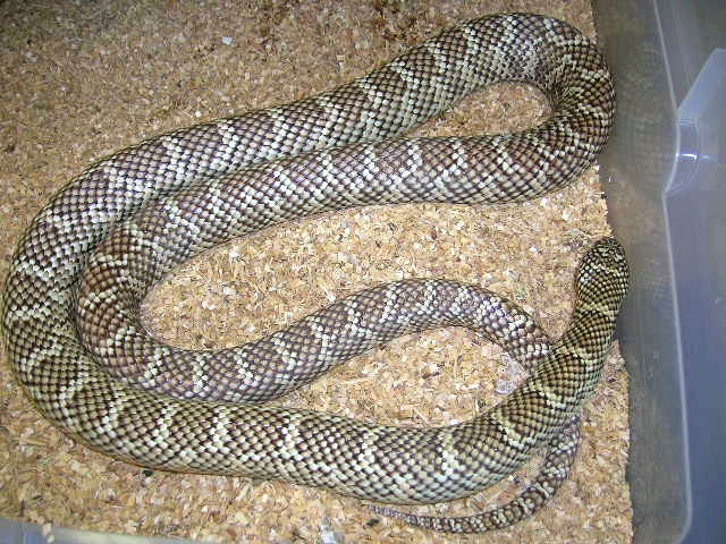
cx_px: 363
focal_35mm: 34
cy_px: 272
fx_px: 713
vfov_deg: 41.8
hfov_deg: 54.0
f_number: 2.9
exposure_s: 1/60.1
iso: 50
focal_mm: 5.7
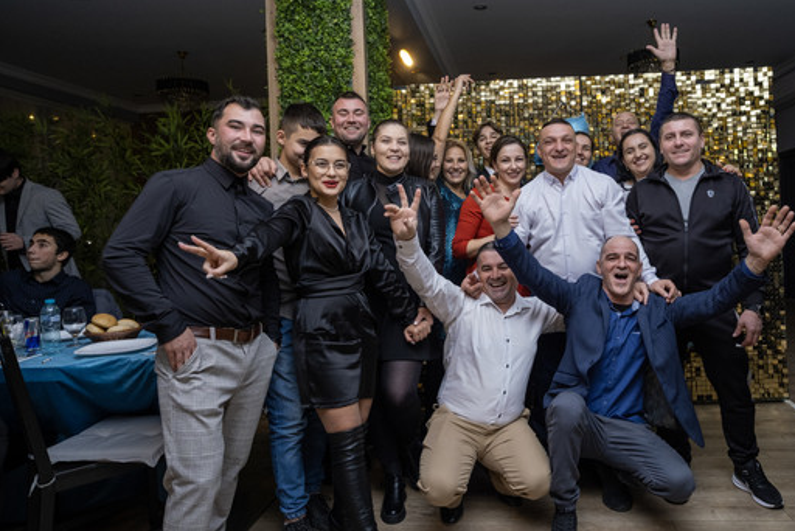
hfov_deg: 70.9
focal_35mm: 25
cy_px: 243
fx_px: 552
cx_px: 470
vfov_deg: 51.3
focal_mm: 13
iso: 640
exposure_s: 1/125
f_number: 2.5
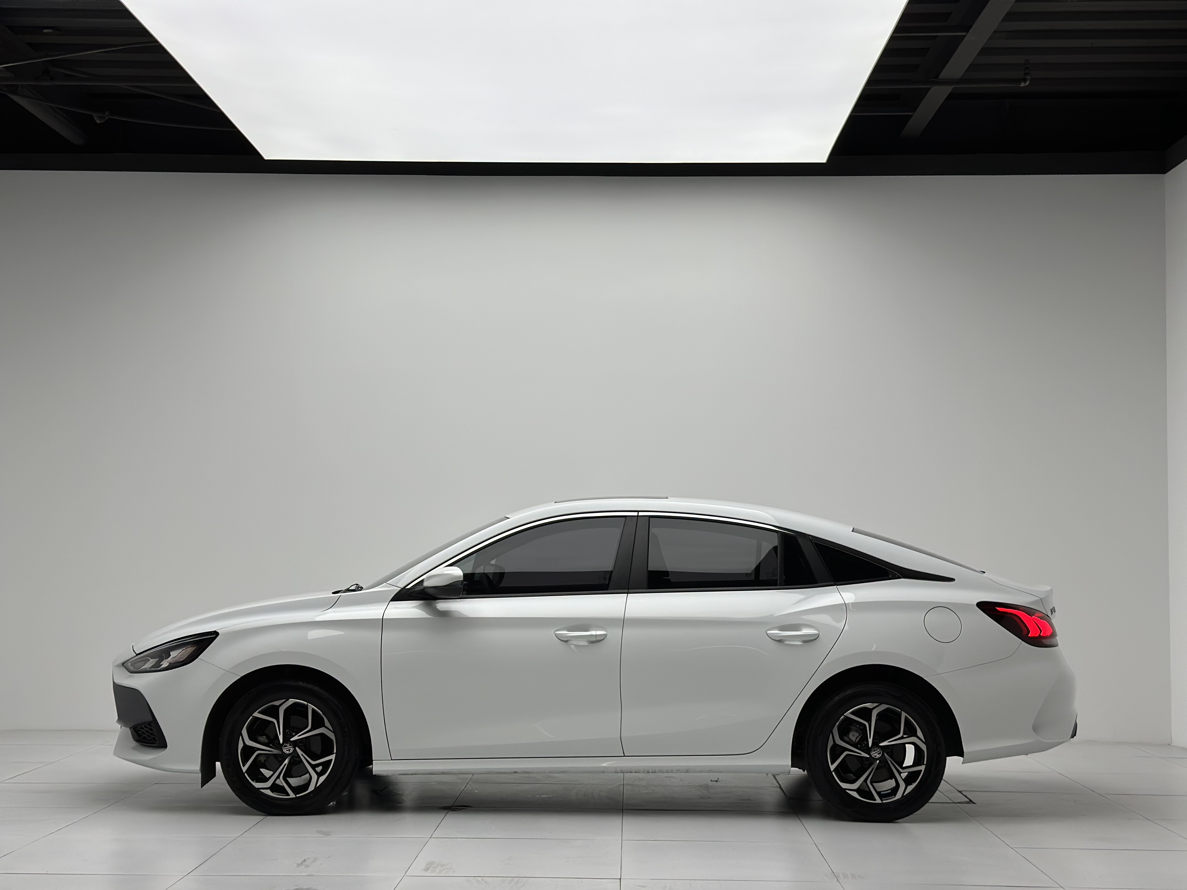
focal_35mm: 48
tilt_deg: +3.8
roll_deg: -0.3
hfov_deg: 39.7
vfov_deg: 30.3
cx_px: 594
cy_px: 445
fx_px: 1646
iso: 80
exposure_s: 1/880
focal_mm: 6.86
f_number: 1.78
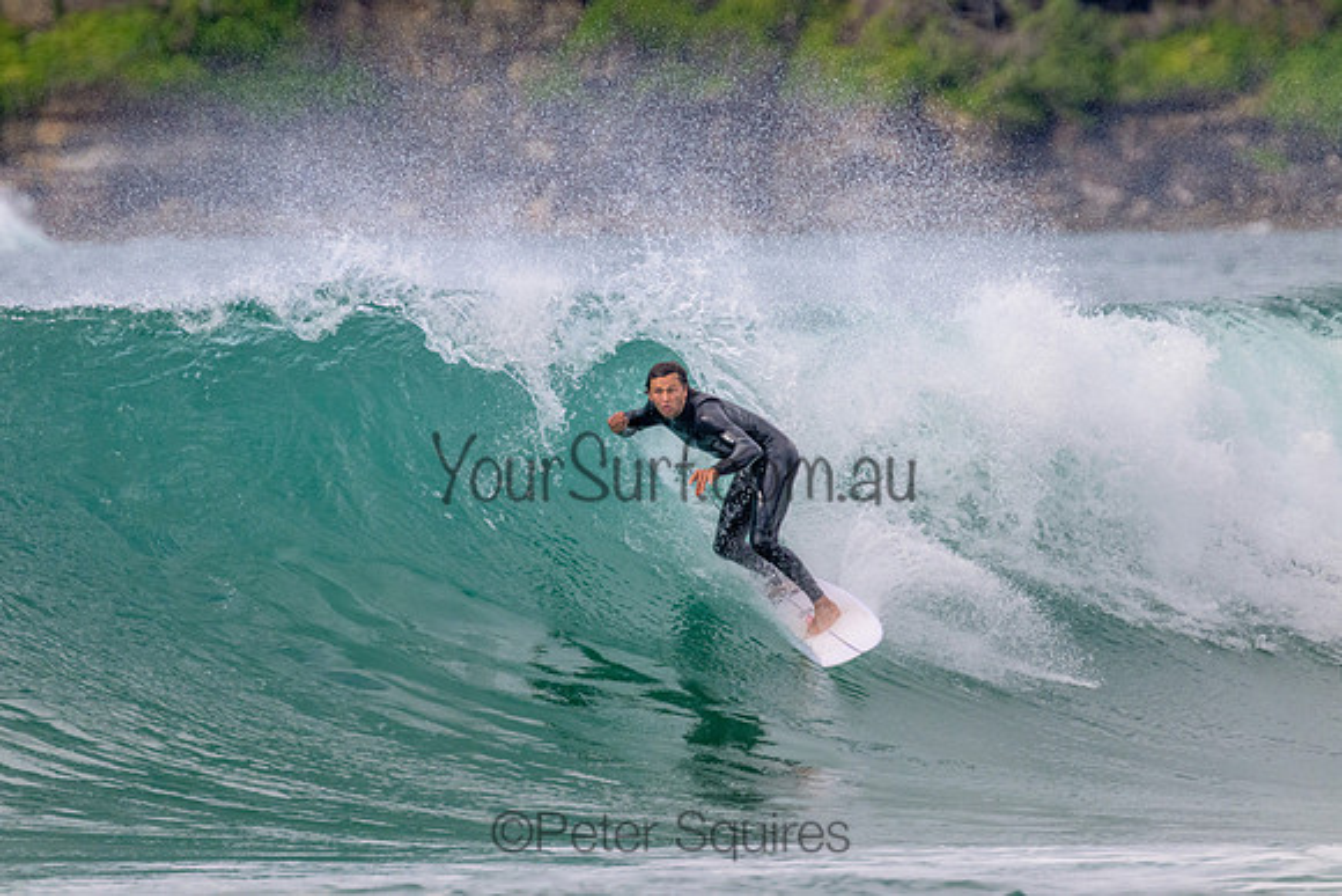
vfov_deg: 1.7
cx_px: 671
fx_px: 29828
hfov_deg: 2.6
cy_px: 448
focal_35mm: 800
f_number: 11
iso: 2200
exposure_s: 1/2000
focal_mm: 800
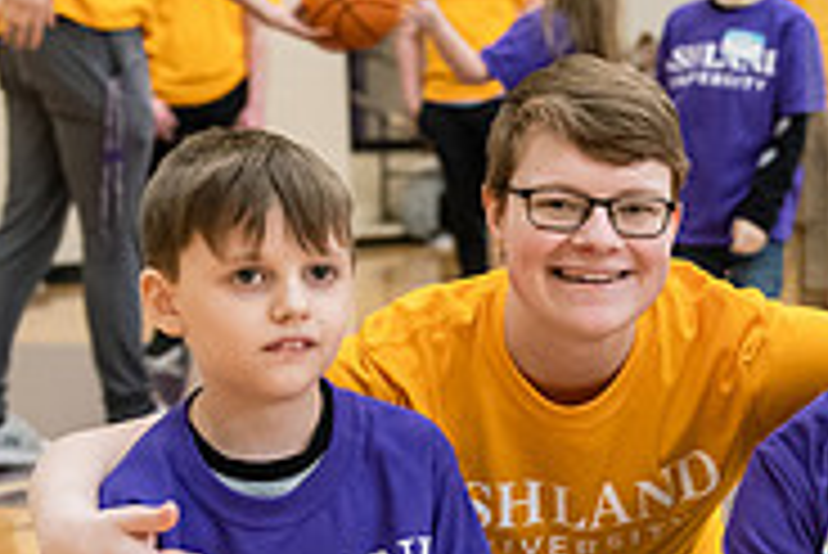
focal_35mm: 101
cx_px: 670
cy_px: 457
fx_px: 2325
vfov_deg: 13.5
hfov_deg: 20.0
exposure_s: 1/160
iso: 2500
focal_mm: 32
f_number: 3.2
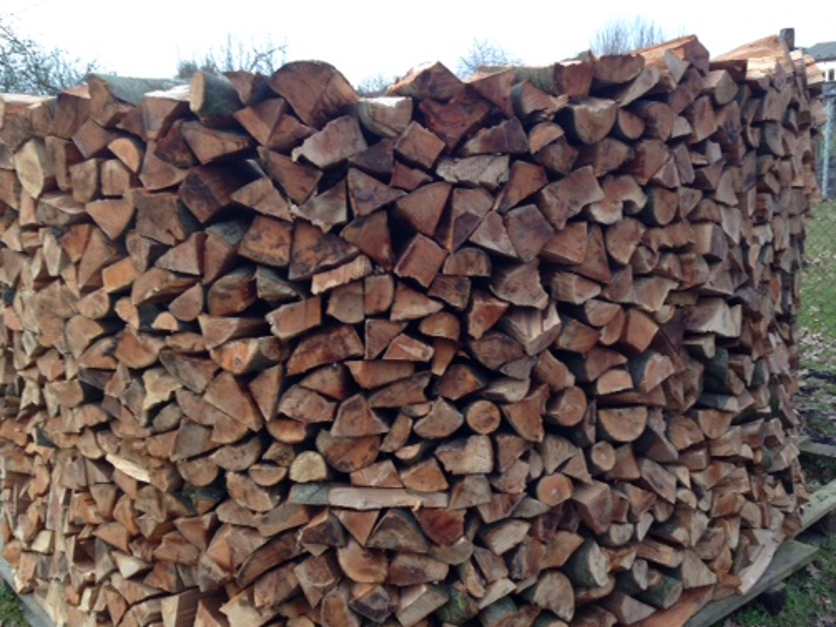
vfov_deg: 34.3
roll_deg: +3.0
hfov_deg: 44.6
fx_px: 1014
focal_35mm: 42
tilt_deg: -12.8
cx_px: 502
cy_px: 359
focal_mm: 4.12
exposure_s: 1/120
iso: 80
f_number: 2.4
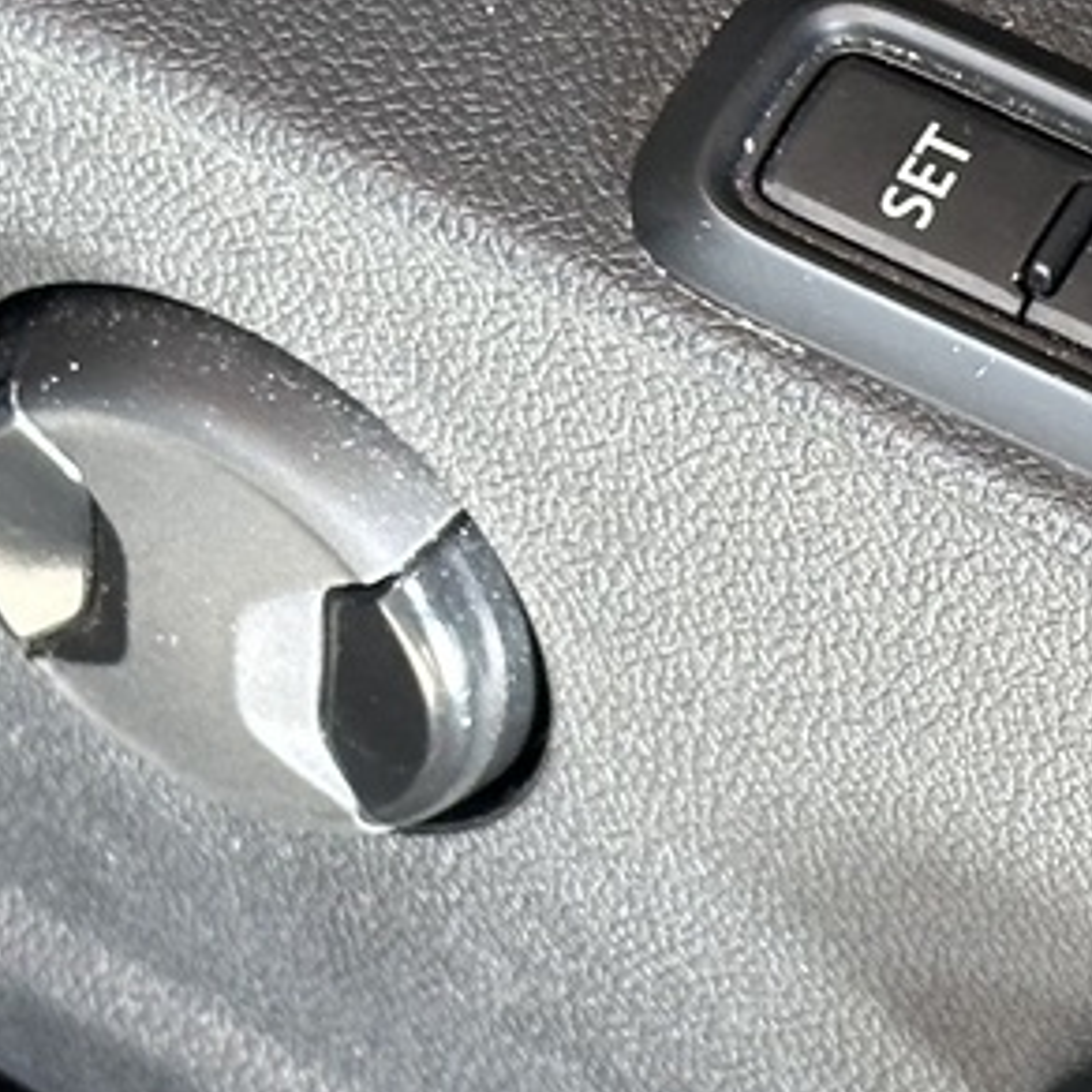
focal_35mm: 209
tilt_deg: -56.7
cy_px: 677
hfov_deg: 8.2
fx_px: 7459
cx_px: 1526
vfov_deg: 8.4
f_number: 1.78
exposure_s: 1/33
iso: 200
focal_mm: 6.86
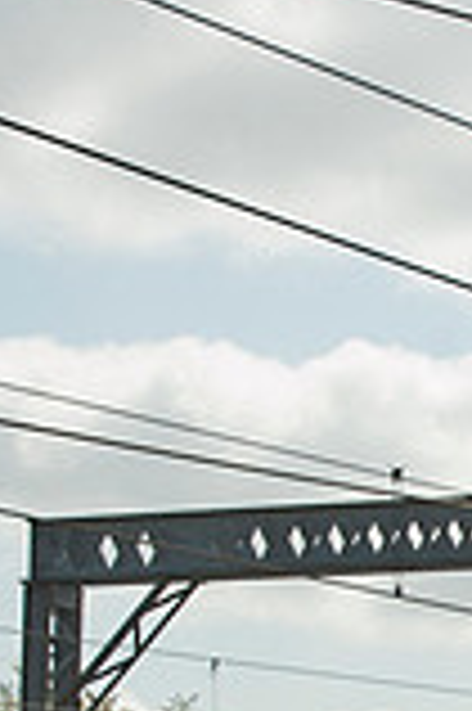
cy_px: 767
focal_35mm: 149
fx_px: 2933
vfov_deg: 13.5
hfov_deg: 8.2
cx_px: 1259
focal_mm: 27
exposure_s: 1/320
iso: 200
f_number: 9
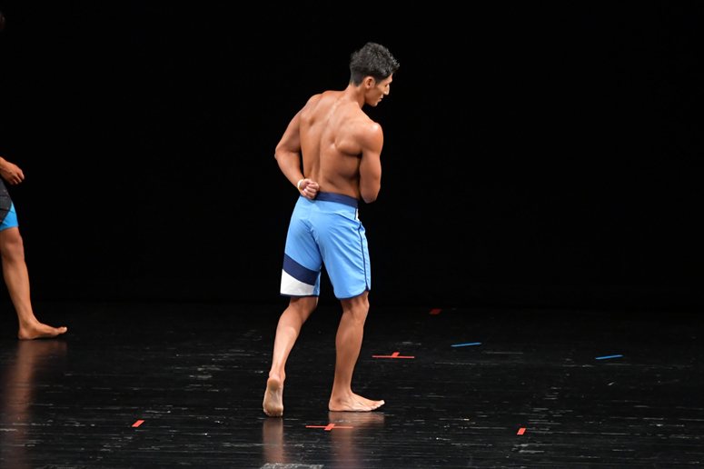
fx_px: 4984
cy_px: 234
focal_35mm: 255
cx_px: 352
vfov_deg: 5.4
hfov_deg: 8.1
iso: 3200
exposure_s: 1/400
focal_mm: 170
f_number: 5.6
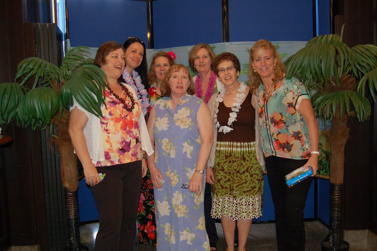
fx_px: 377
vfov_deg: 36.8
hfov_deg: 53.2
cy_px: 126
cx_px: 188
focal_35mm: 36
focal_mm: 24
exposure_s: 1/60
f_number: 4
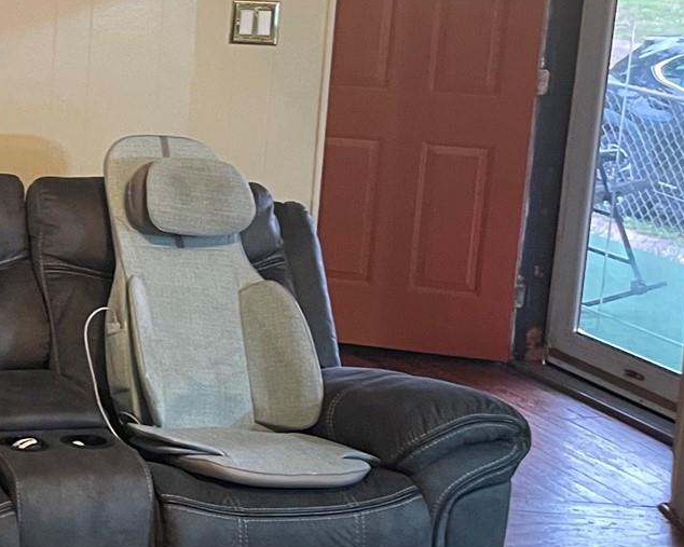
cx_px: -251
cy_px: 131
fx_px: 1660
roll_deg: -0.7
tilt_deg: -9.3
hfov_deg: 20.8
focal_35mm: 82
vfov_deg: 18.6
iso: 500
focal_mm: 5.1
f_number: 1.6
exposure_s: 1/40
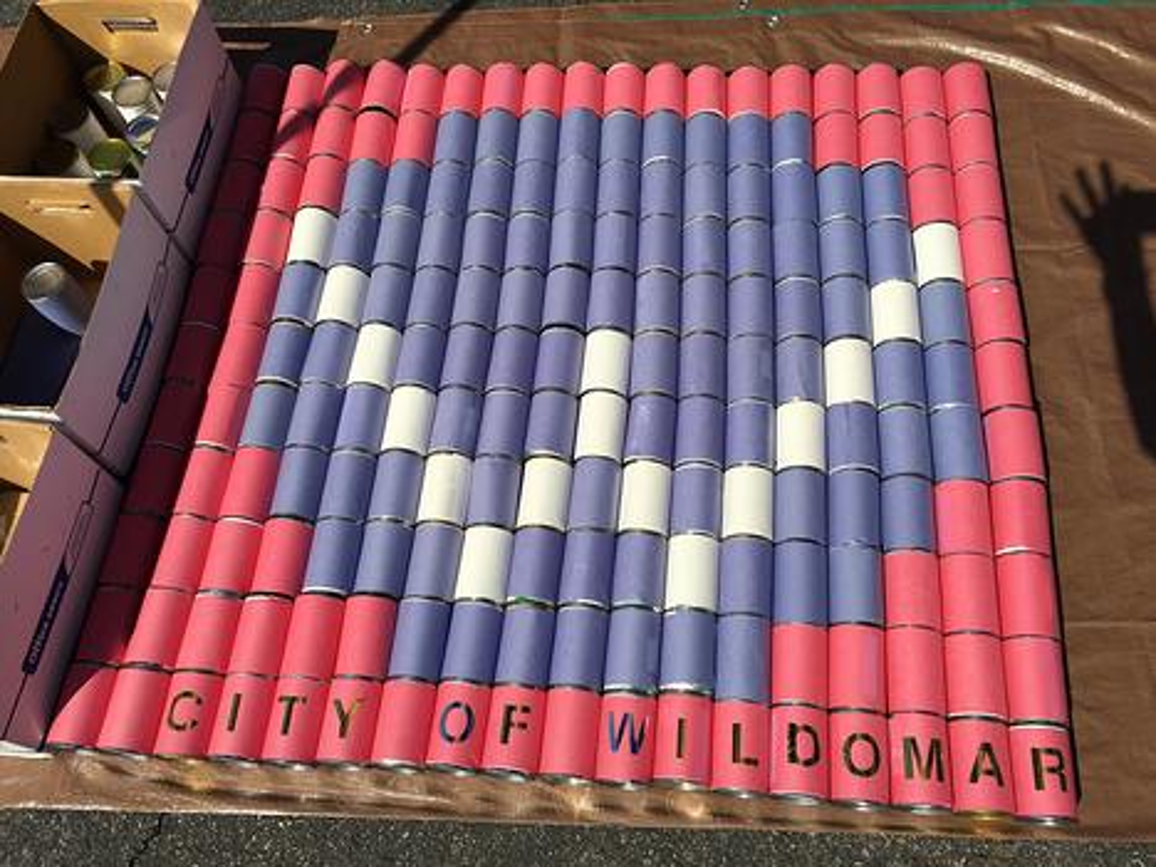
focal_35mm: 29
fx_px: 968
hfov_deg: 61.7
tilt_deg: -64.5
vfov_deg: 48.2
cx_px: 578
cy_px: 434
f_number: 2.2
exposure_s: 1/2404
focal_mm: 4.15
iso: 25
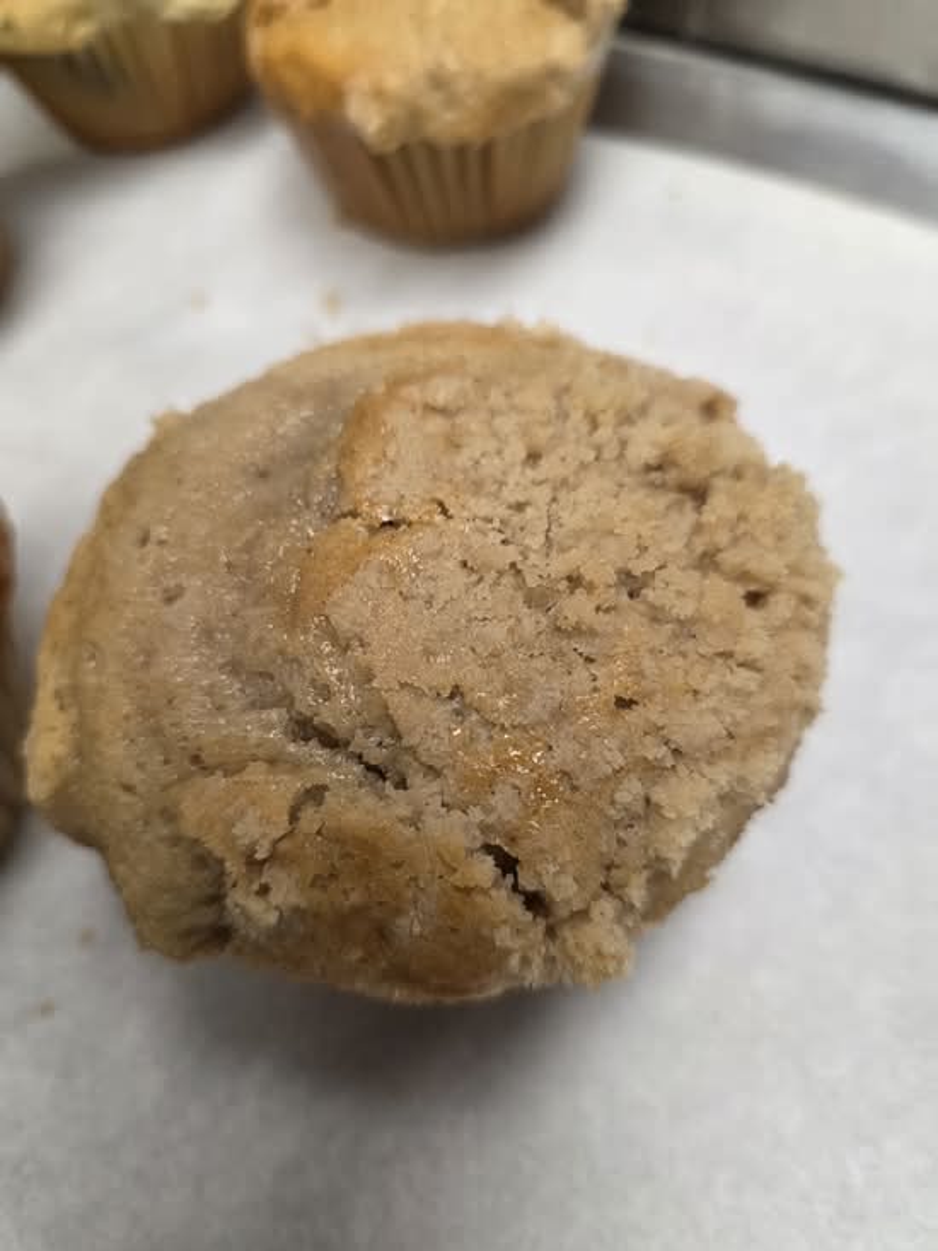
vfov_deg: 73.9
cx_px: 469
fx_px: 831
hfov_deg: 58.9
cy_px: 626
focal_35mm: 23
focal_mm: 6.3
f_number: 1.7
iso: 200
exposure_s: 1/120
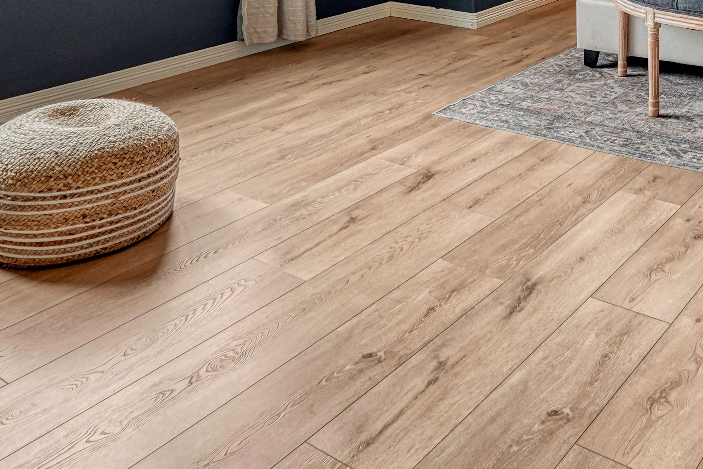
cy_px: -130
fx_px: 742
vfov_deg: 29.0
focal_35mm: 38
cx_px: 554
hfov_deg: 48.1
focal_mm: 14
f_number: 8
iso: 400
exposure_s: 1/500
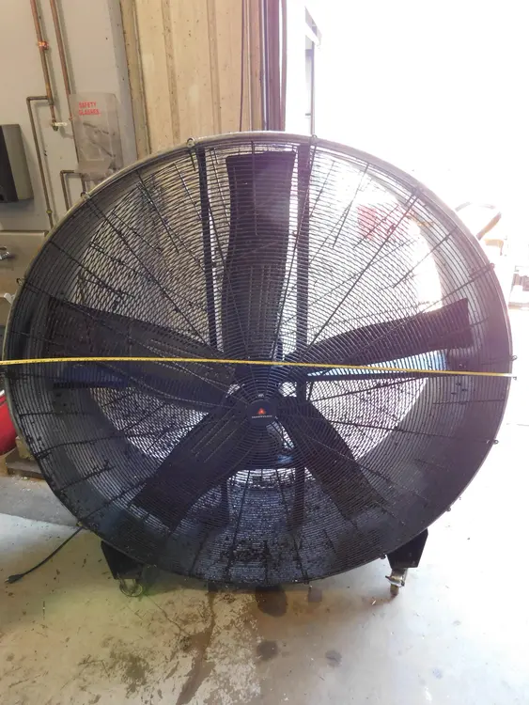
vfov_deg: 73.9
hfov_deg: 58.9
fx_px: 468
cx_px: 264
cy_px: 352
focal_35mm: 23
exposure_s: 1/30
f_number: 3
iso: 250
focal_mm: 4
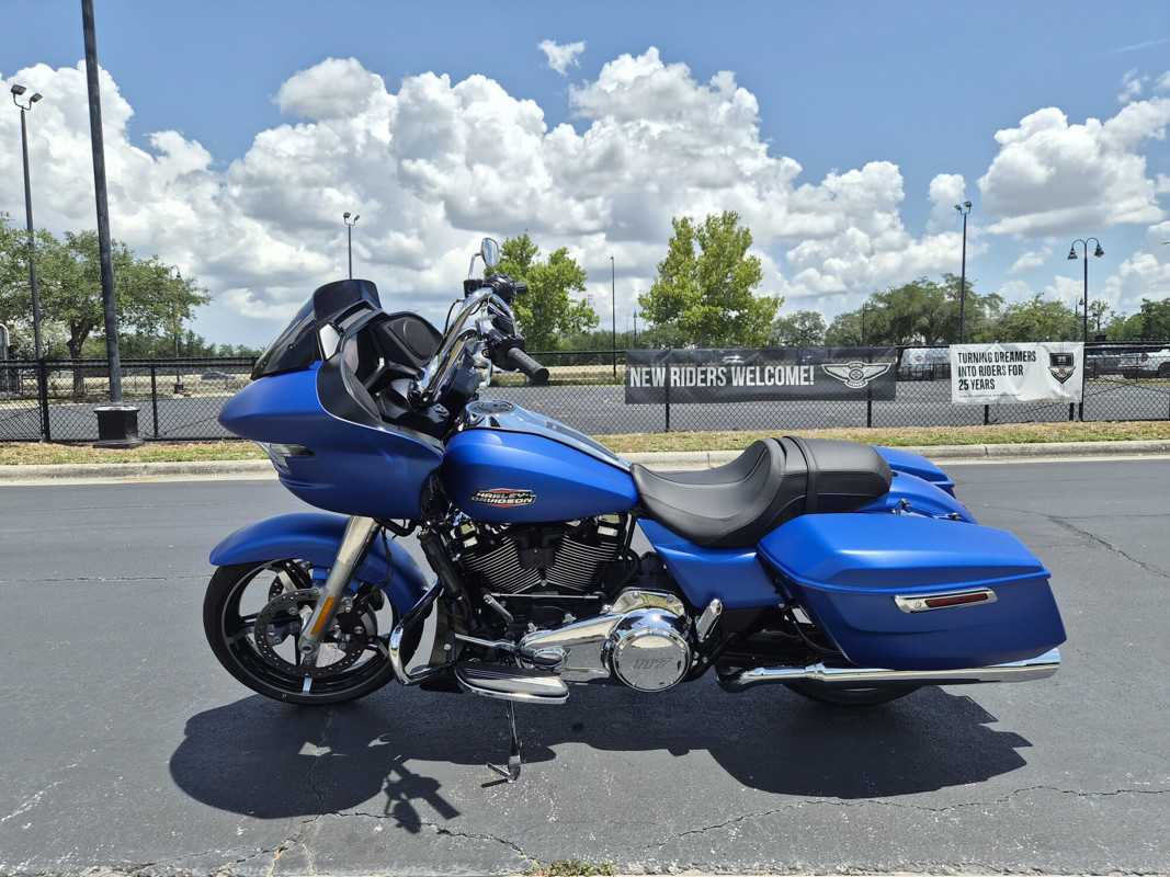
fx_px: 777
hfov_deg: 73.9
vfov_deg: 58.9
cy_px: 438
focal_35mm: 23
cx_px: 585
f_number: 1.8
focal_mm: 5.4
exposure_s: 1/6256
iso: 80
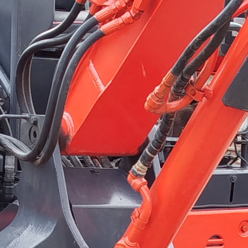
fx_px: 1467
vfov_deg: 9.6
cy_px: 228
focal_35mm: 181
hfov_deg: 9.7
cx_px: 142
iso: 100
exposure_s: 1/60
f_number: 1.7
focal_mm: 5.31
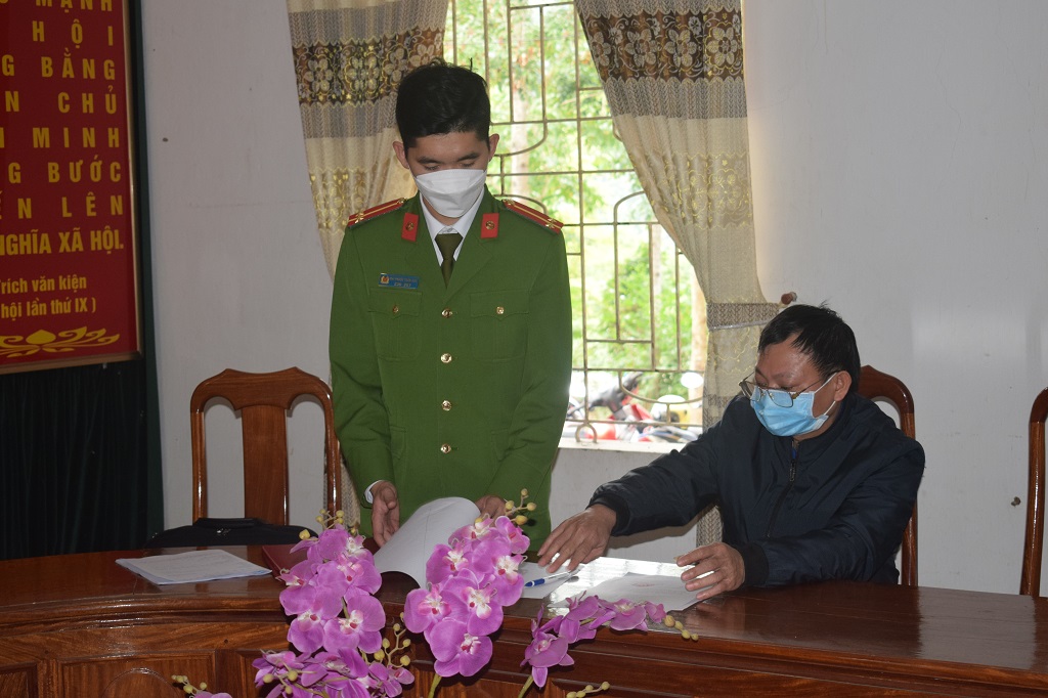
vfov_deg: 18.9
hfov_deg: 28.1
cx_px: 524
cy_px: 349
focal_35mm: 72
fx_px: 2095
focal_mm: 48
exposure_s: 1/80
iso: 800
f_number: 5.3
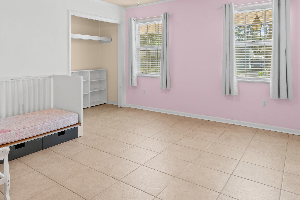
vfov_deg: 48.5
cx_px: 119
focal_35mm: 26
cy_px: 62
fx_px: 217
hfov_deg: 68.7
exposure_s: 1/2
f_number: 9
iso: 250
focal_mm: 12
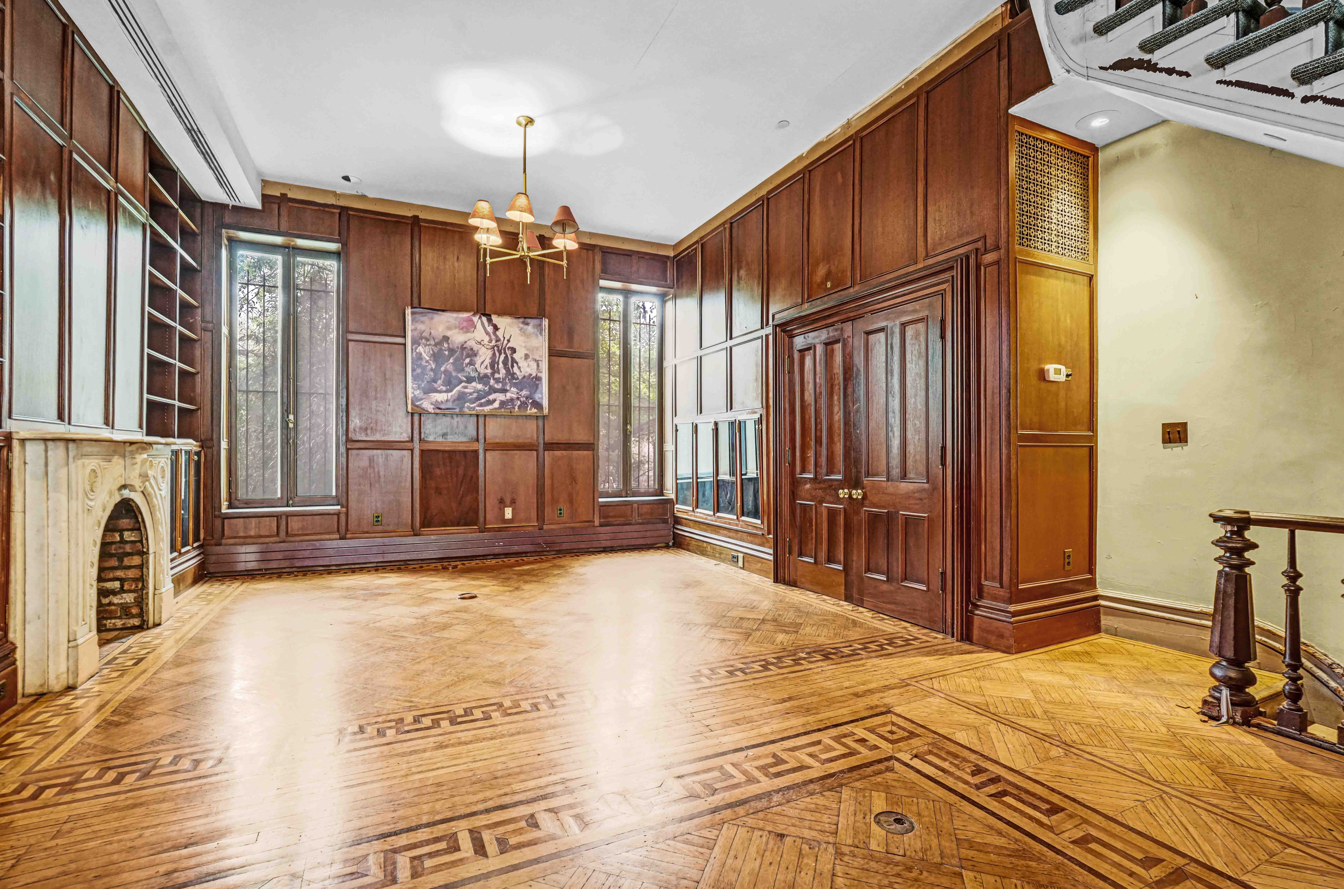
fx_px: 614
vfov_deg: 71.8
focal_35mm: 16
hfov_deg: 95.1
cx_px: 672
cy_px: 444
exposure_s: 1/6
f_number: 7.1
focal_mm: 16.5
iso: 2500
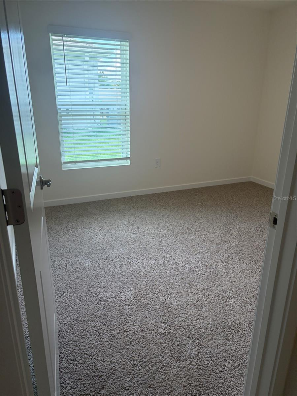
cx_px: 148
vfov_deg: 67.3
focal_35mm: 26
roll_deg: -0.4
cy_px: 198
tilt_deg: -18.9
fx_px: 297
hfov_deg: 53.1
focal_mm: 5.96
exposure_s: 1/235
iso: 125
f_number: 1.6
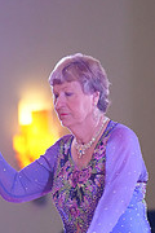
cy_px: 298
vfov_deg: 5.7
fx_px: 2331
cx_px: 63
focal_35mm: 361
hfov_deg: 3.8
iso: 5000
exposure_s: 1/400
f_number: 2.8
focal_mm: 112
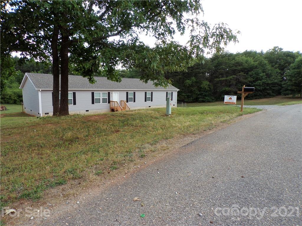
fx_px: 209
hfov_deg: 71.6
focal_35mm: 24
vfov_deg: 56.8
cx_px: 151
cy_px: 113
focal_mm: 4.3
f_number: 5.8
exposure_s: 1/120
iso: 80
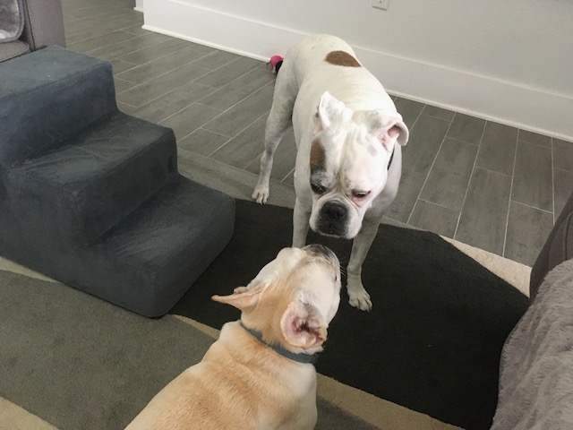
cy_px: 215
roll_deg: -8.5
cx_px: 286
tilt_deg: -35.4
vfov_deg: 48.2
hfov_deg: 61.7
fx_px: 480
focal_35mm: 29
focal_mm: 4.15
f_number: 2.2
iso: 200
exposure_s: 1/20
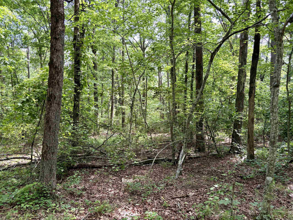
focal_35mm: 26
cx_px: 146
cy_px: 110
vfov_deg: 53.1
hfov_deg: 67.3
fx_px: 220
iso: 64
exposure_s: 1/192
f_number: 1.6
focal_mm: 5.96
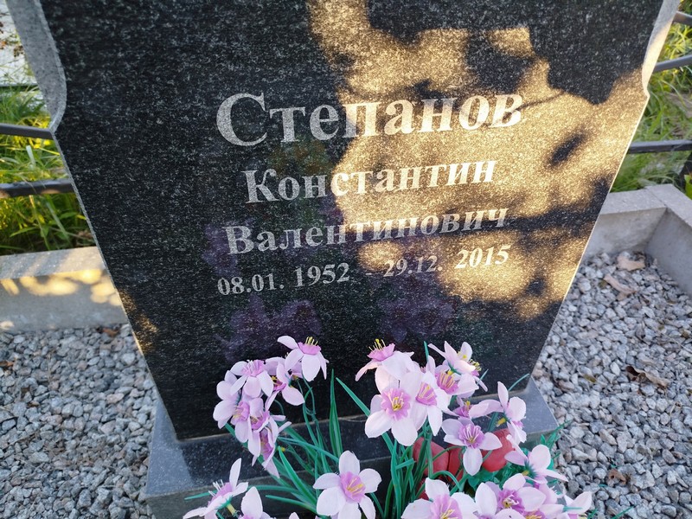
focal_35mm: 24
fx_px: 480
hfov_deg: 71.6
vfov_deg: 56.8
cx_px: 346
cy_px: 260
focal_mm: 5.31
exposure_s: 1/100
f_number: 1.7
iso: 100
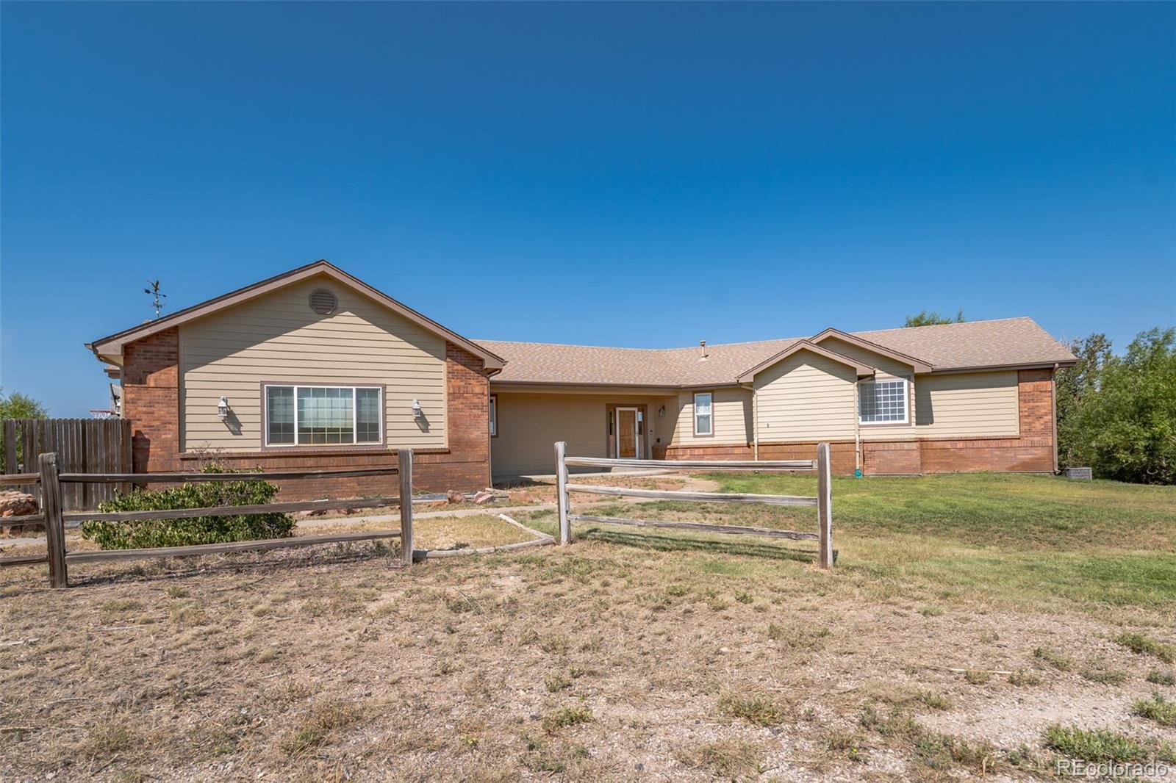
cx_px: 588
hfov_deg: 93.3
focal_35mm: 17
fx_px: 555
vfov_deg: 70.4
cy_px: 392
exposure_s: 1/800
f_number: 9
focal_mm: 17
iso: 400
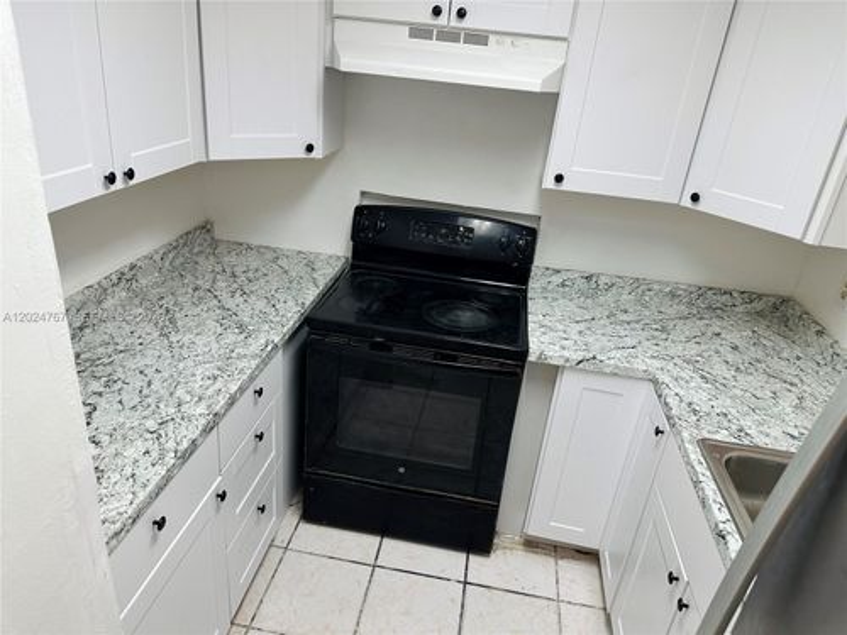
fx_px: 587
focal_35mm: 24
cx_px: 424
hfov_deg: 71.6
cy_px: 318
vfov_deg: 56.8
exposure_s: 1/120
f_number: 1.78
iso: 200
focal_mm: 6.86
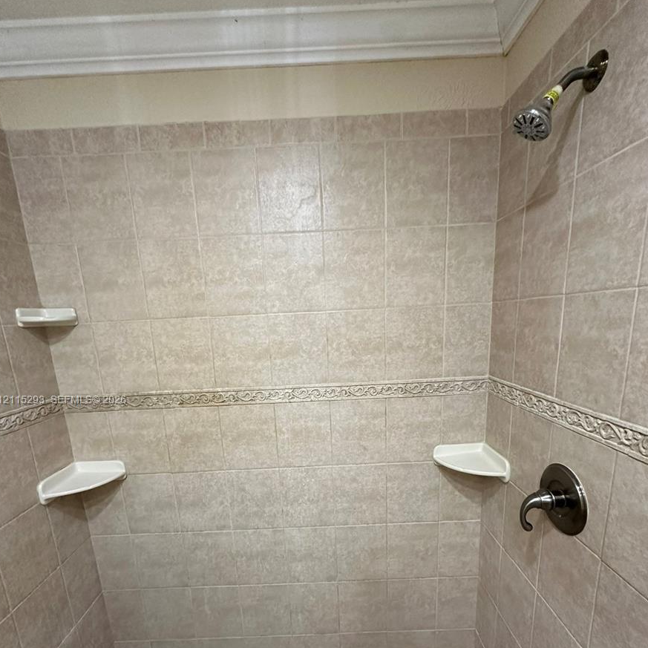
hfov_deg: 84.0
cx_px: 323
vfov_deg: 82.5
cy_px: 401
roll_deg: +2.0
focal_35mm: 17
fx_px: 360
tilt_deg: -12.2
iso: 320
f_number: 2.2
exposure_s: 1/84
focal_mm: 2.22
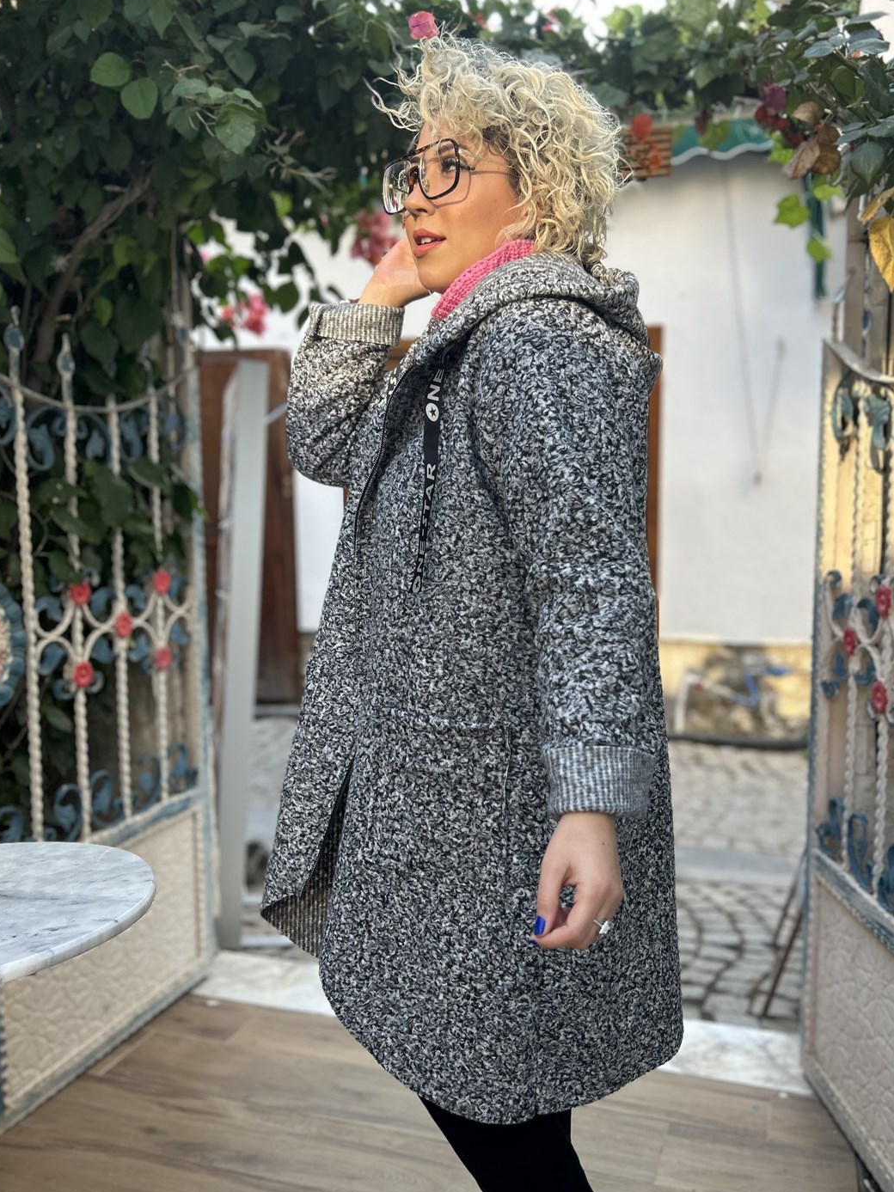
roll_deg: +1.4
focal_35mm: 30
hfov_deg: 46.7
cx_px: 489
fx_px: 1033
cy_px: 605
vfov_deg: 60.0
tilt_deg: -5.5
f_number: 1.5
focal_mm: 5.7
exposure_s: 1/248
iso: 40
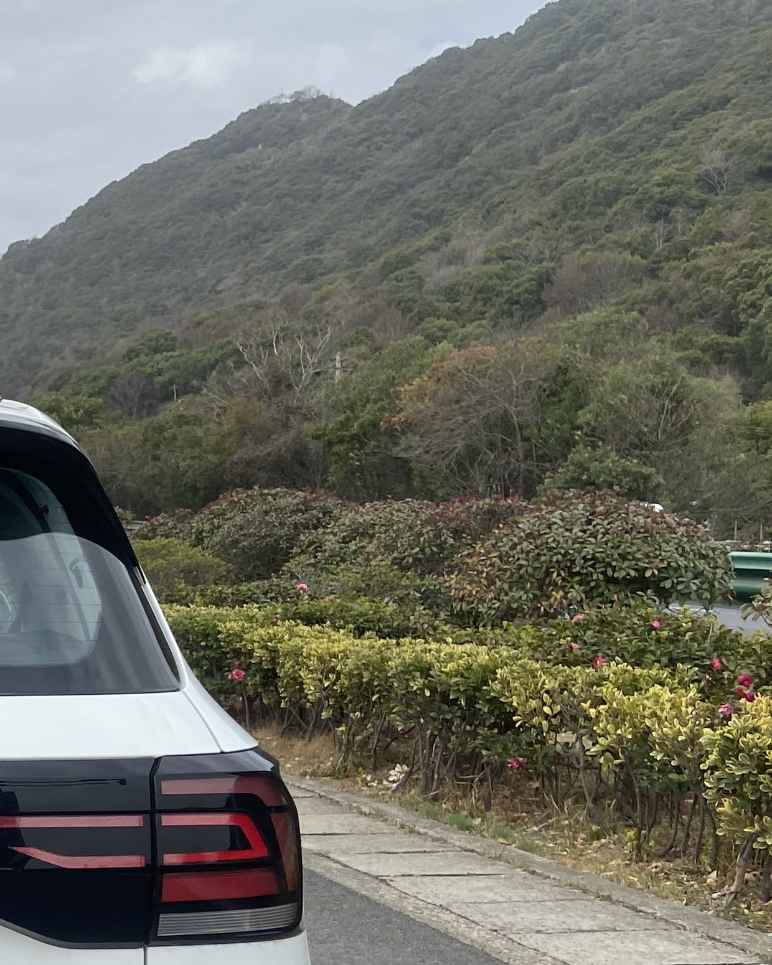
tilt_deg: -8.1
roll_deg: -0.2
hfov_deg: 19.9
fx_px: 1885
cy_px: 763
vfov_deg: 28.2
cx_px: -397
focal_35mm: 66
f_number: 1.8
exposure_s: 1/2183
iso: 32
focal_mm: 4.25
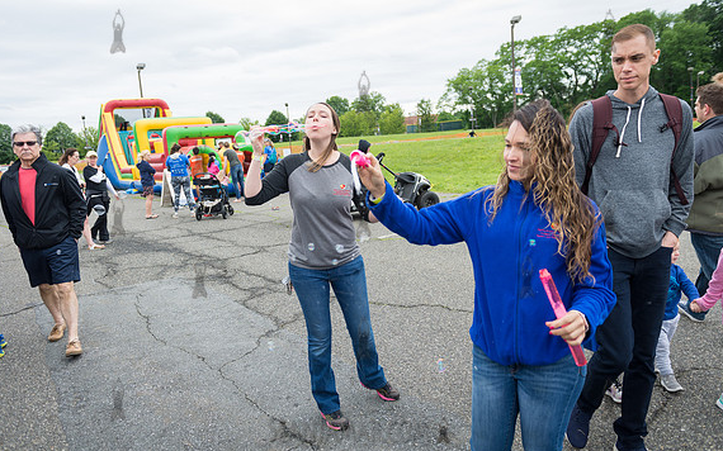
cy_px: 215
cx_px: 363
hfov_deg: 66.5
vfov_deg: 44.5
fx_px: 552
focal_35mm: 28
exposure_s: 1/800
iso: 200
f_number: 3.5
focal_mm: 27
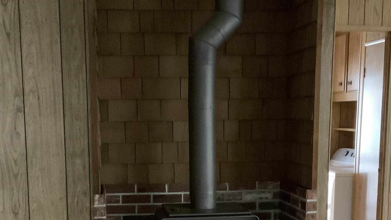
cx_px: 181
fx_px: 653
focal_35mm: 63
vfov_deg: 18.5
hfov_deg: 33.3
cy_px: 228
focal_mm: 3
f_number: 1.8
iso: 500
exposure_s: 1/20
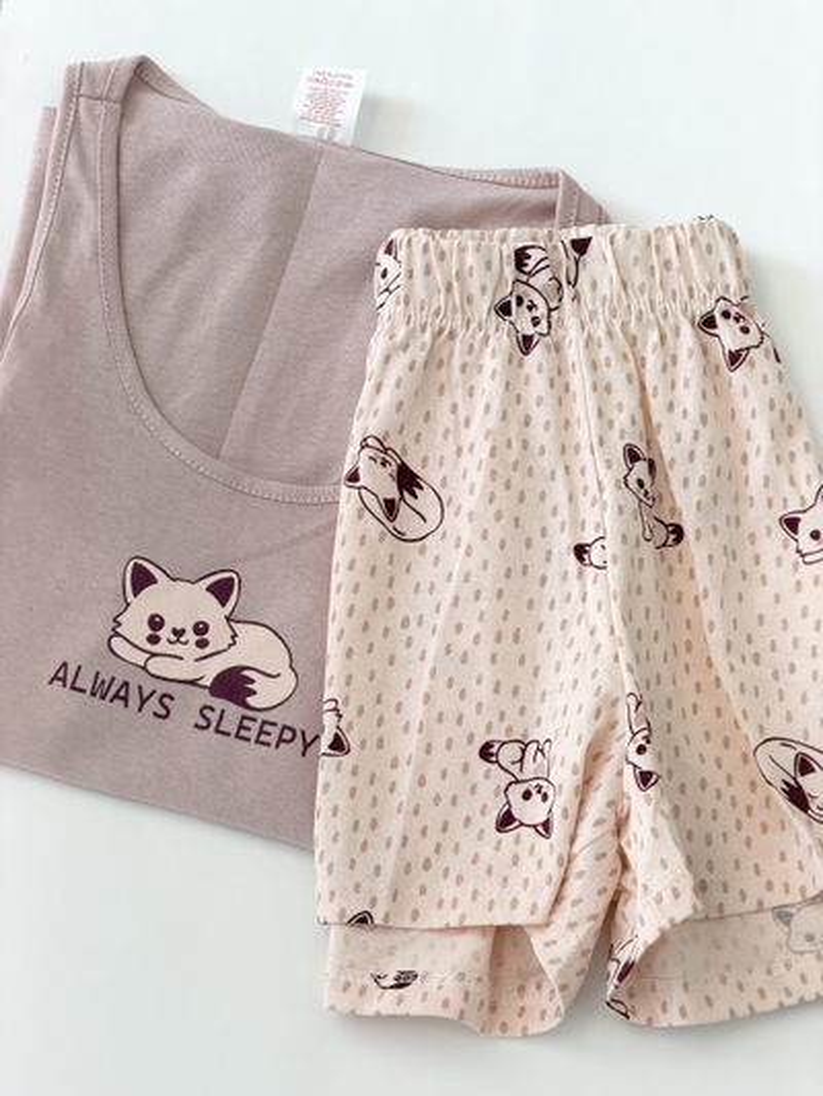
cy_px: 548
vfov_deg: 19.6
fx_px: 3169
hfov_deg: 14.8
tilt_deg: -72.2
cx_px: 412
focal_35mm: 100
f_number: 2.8
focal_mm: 16.89
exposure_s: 1/121
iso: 80
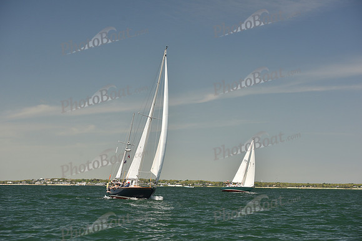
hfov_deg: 21.5
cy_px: 120
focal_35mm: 95
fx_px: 955
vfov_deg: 14.4
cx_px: 181
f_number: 5.6
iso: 250
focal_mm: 95
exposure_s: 1/800
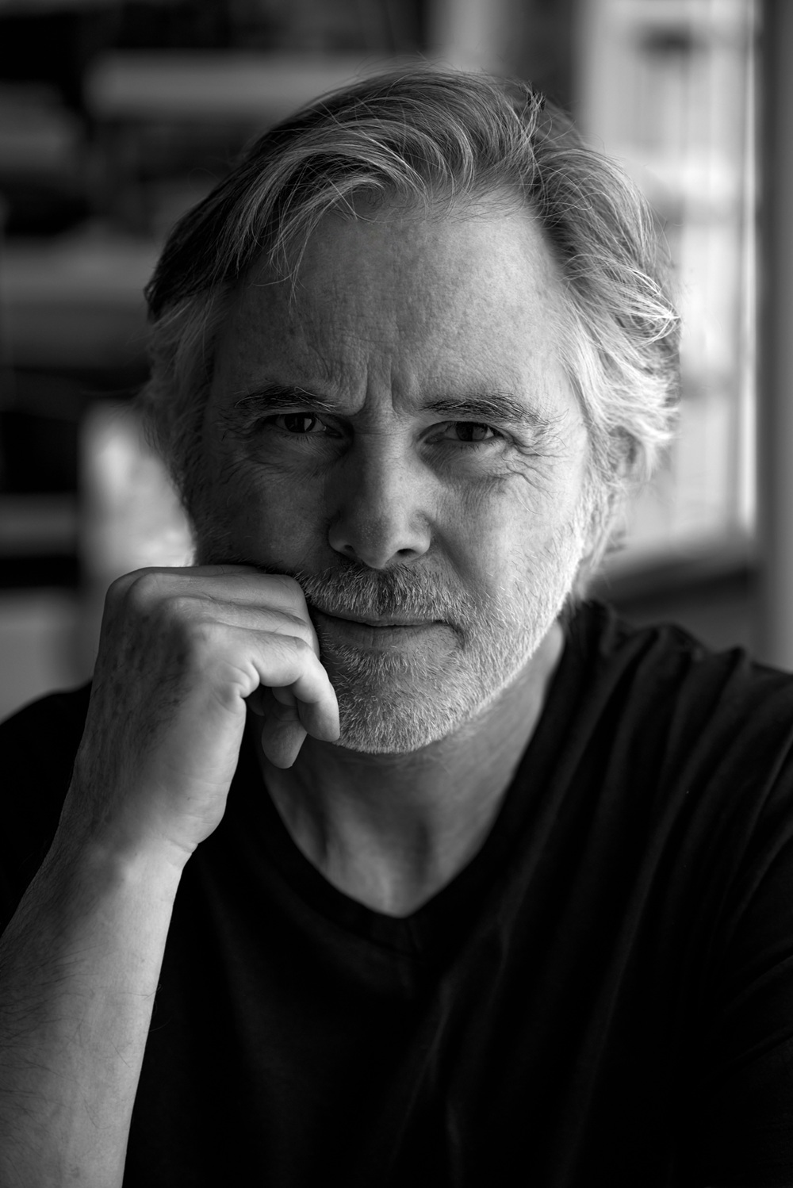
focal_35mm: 105
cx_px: 396
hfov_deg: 13.1
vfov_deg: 19.4
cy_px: 594
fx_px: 3466
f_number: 4.5
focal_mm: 105
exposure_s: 1/250
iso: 400
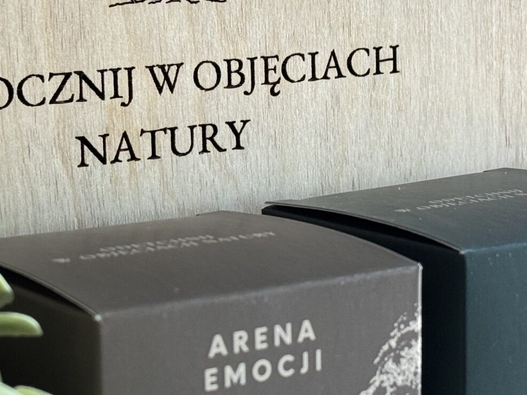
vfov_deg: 11.9
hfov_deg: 15.9
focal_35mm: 124
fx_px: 1888
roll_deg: +1.3
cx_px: 222
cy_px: 207
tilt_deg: -9.2
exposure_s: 1/73
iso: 100
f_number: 1.78
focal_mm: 6.76
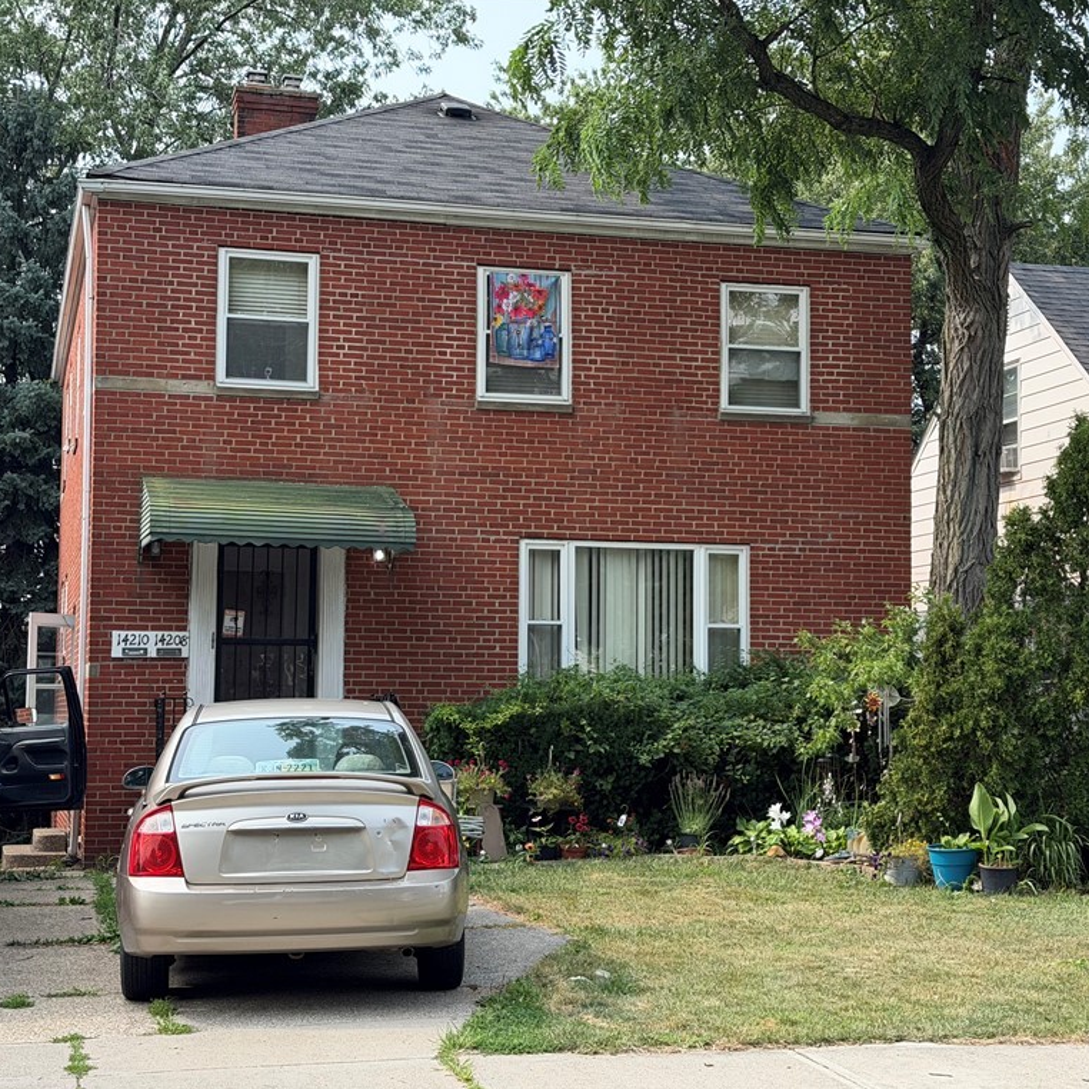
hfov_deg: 30.0
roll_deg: -0.1
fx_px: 2029
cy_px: 543
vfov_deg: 30.0
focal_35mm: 57
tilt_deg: +5.8
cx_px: 544
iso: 100
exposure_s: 1/1403
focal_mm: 6.76
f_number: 1.78
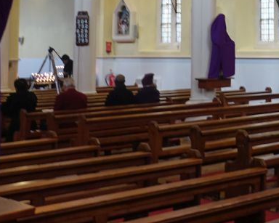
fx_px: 726
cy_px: -18
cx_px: 379
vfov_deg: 16.9
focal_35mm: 88
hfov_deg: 19.7
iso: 160
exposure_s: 1/30
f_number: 2.4
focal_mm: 8.8
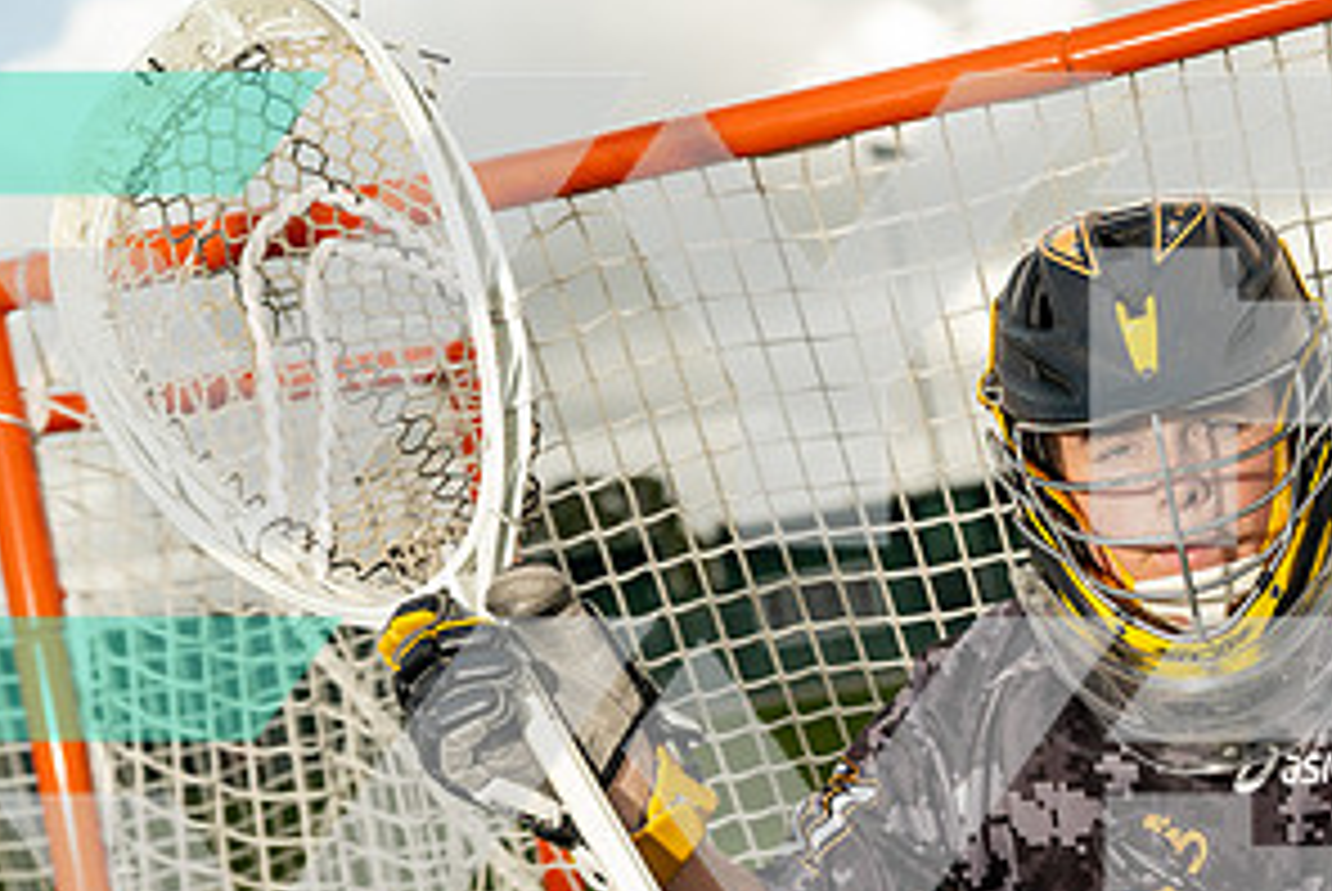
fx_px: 3481
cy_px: 857
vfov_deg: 14.4
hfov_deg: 21.5
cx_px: 1017
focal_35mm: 94
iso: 200
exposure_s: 1/250
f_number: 3.5
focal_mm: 48
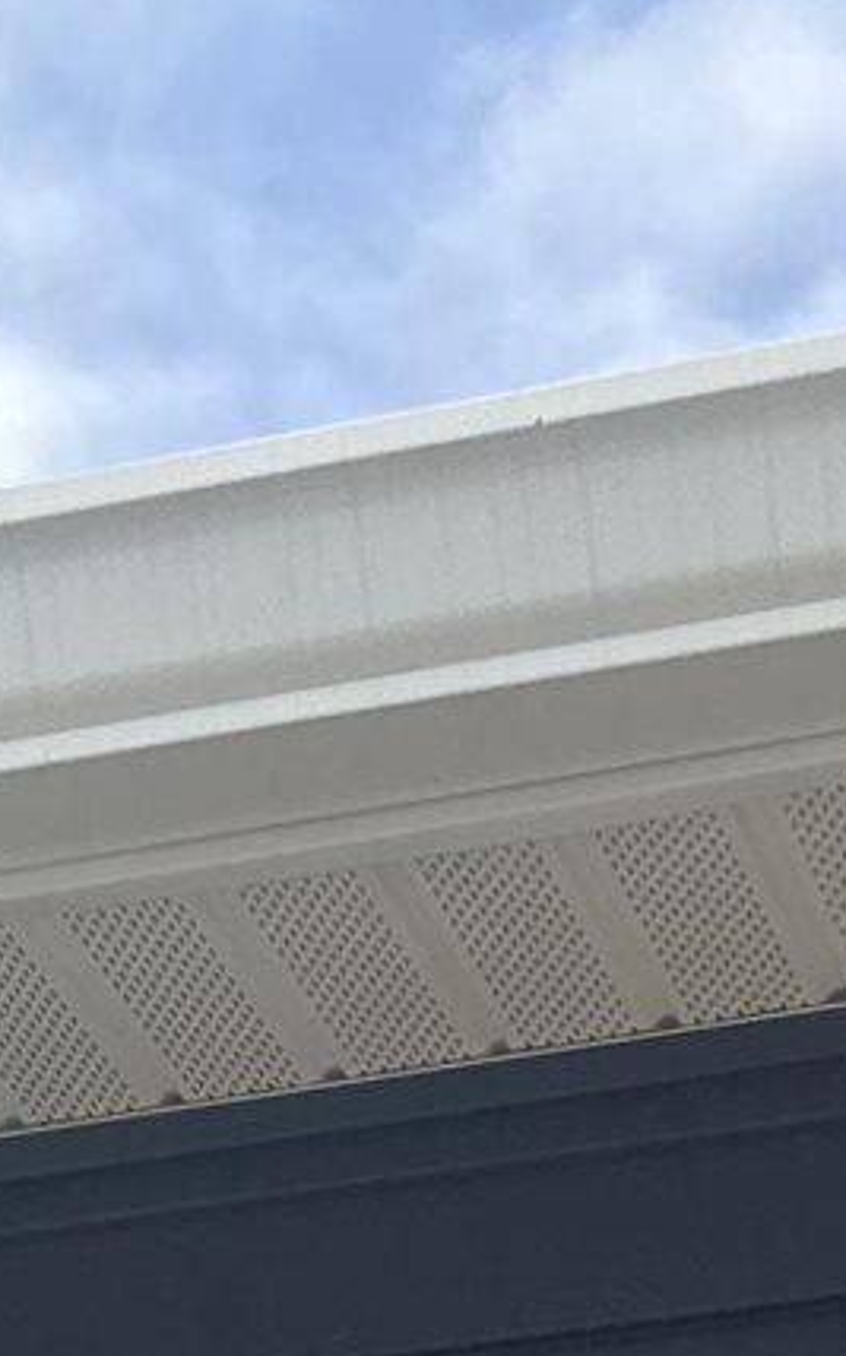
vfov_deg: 11.6
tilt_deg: +0.0
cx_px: 535
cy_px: 3533
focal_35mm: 137
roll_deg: +0.0
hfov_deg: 9.6
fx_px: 5061
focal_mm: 6.86
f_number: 1.78
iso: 80
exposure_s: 1/2525
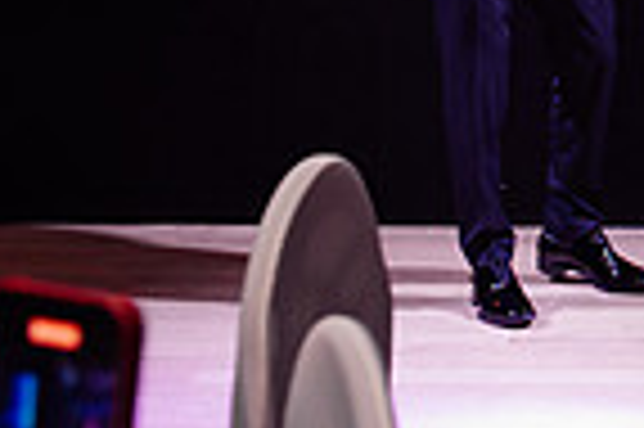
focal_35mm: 142
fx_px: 2537
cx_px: 1229
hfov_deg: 12.9
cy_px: -318
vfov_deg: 9.2
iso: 2000
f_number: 4.5
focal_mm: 35
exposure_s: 1/200
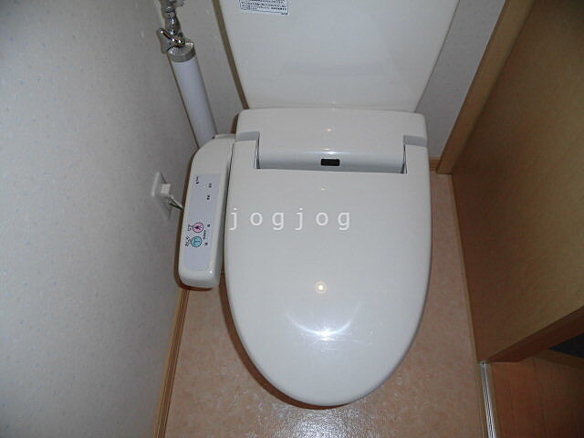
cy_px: 219
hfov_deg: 71.6
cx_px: 292
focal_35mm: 24
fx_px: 405
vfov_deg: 56.8
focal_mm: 4.3
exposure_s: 1/80
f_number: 3.1
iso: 100
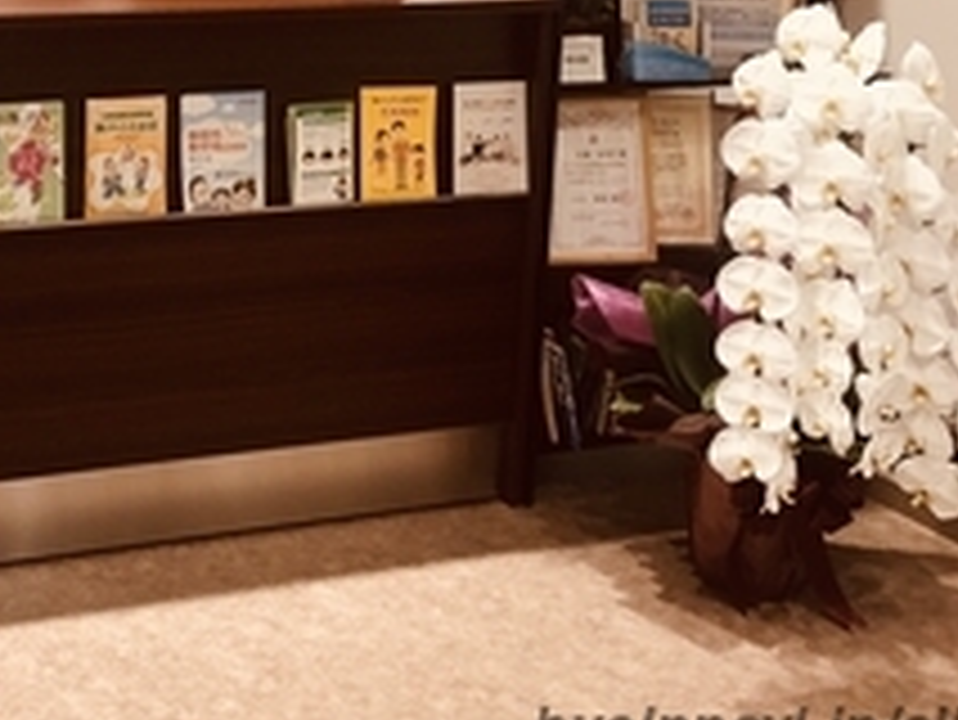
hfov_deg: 30.1
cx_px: 220
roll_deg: -1.1
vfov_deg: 22.4
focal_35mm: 63
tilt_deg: -7.8
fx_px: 1745
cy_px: 0
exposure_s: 1/17
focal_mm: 3.99
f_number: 1.8
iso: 50
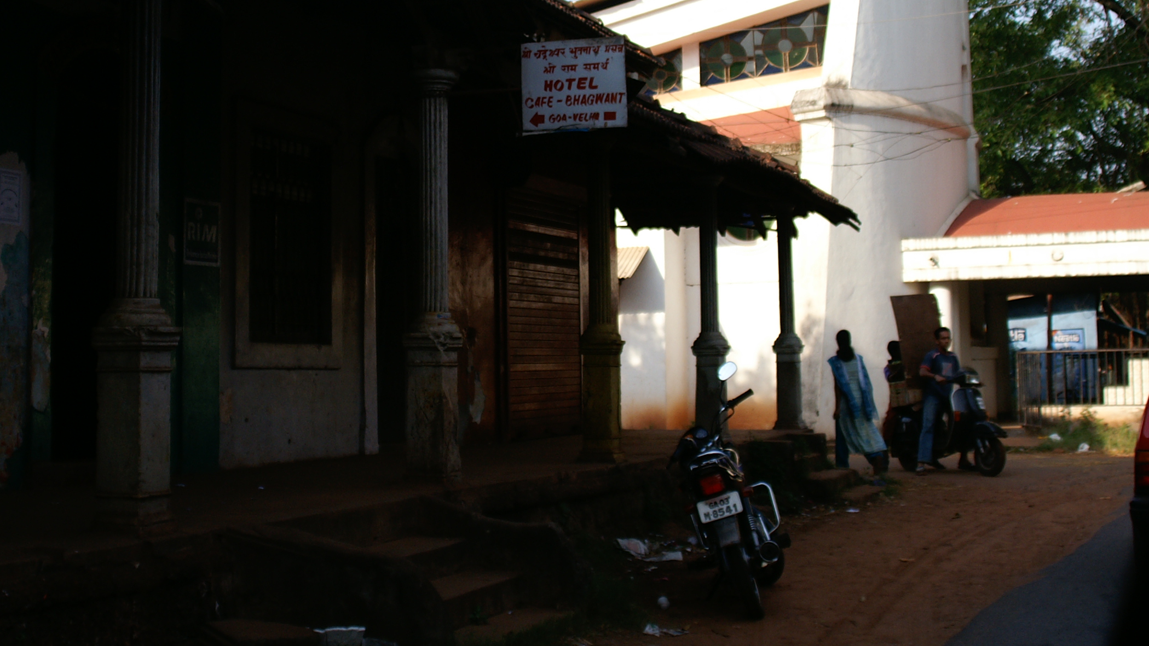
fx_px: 1645
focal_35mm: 54
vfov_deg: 22.0
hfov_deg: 38.4
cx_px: 467
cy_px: 165
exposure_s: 1/2000
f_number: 3.5
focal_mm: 24
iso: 200
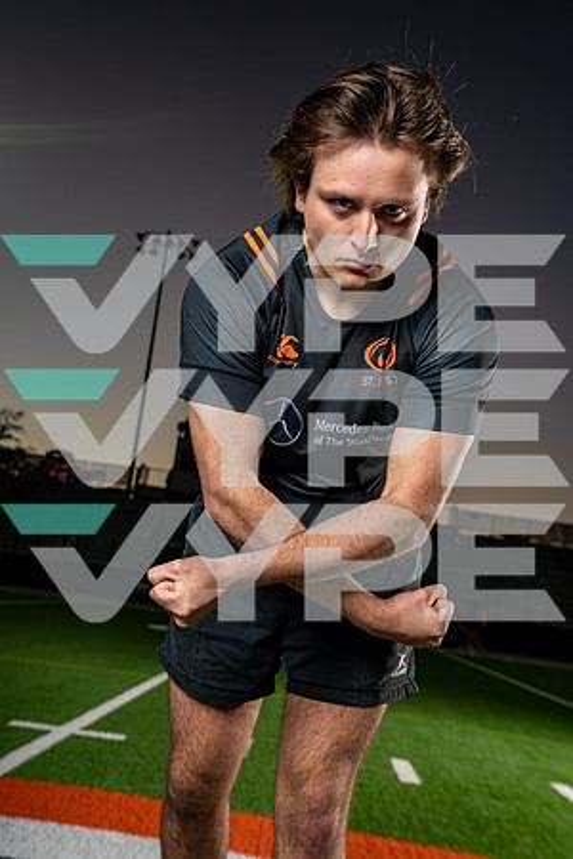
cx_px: 286
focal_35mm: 36
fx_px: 859
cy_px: 430
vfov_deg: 53.1
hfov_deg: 36.9
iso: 160
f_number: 4.5
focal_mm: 36
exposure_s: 1/250
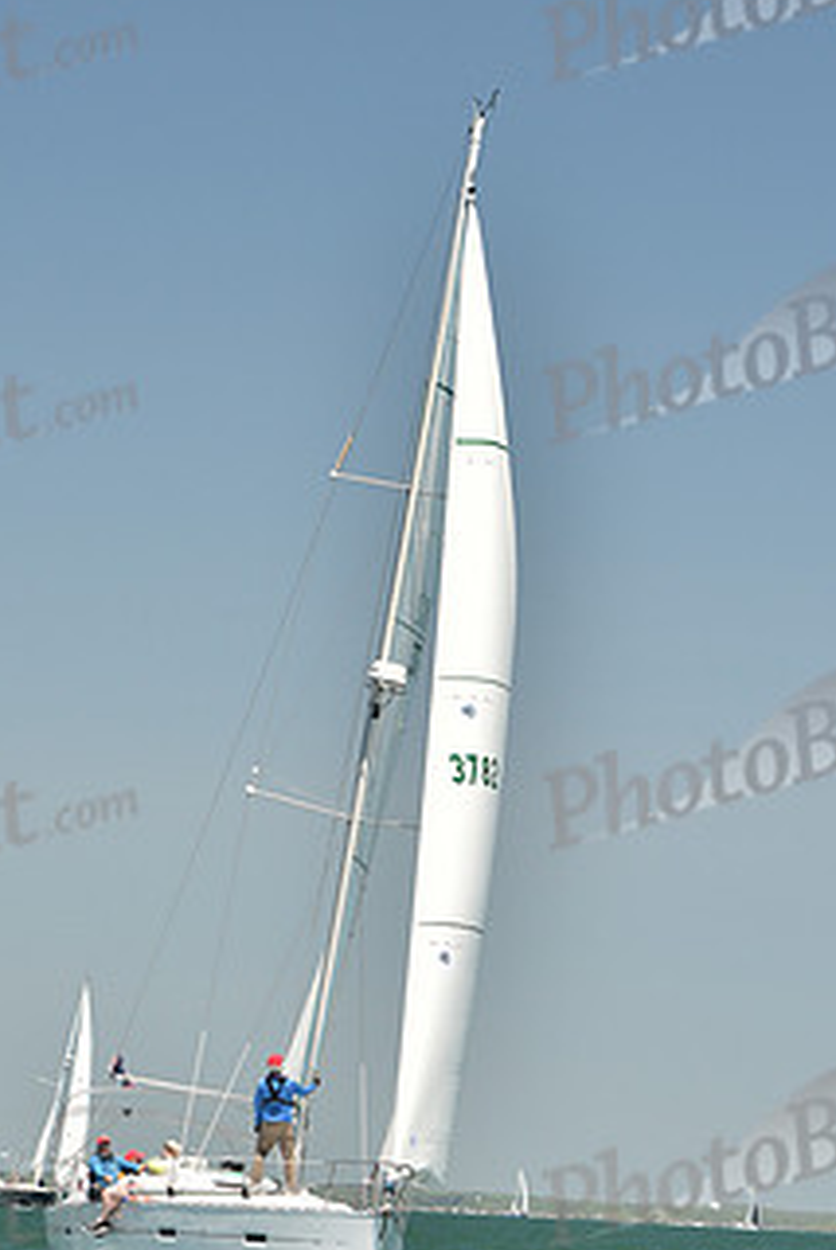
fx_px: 7299
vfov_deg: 9.8
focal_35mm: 210
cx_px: 342
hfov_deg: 6.6
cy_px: 602
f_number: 4.5
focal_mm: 116
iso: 250
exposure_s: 1/800
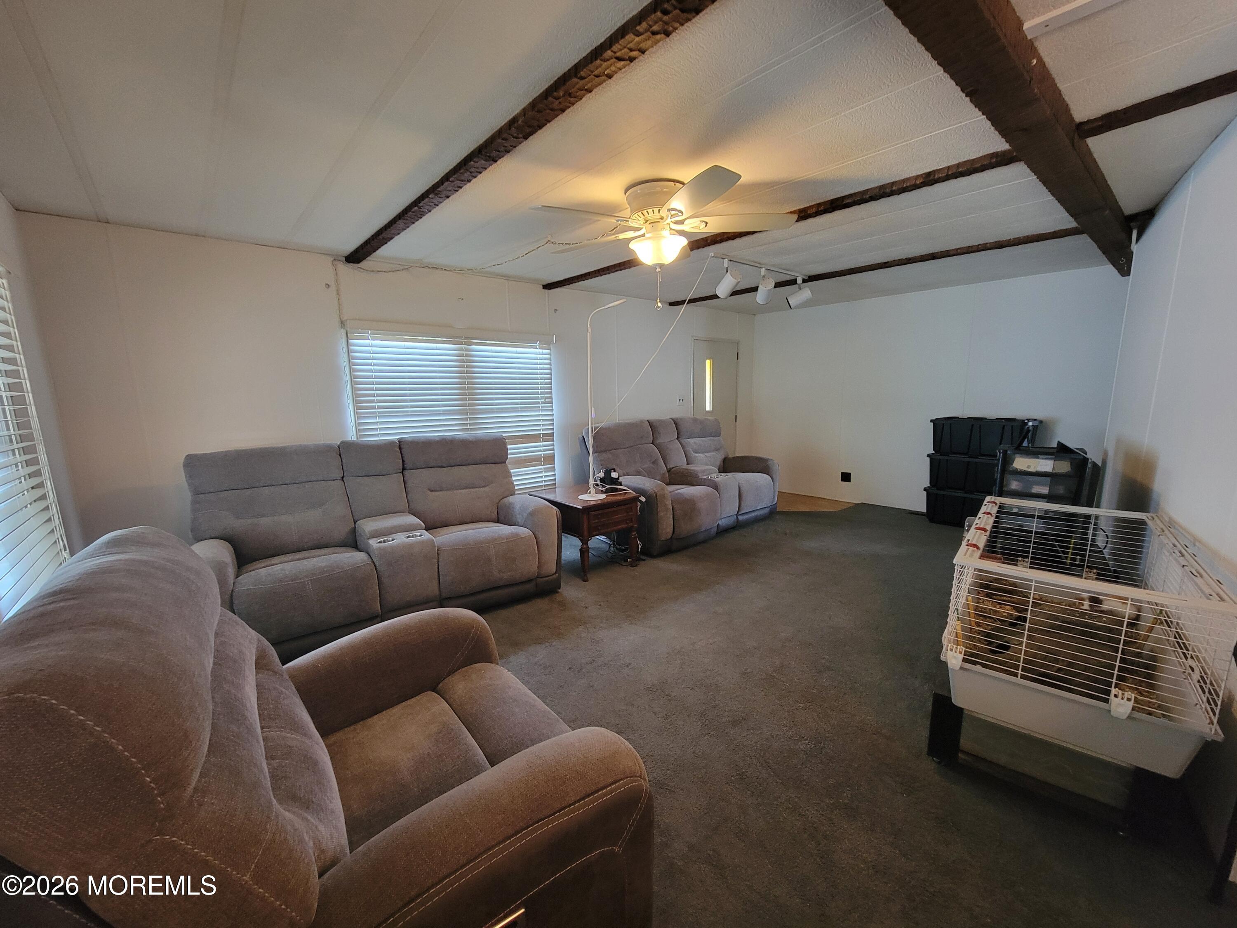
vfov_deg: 89.9
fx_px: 465
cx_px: 618
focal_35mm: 13
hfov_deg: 106.2
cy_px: 464
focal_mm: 2.2
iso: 320
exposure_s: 1/30
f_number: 2.2
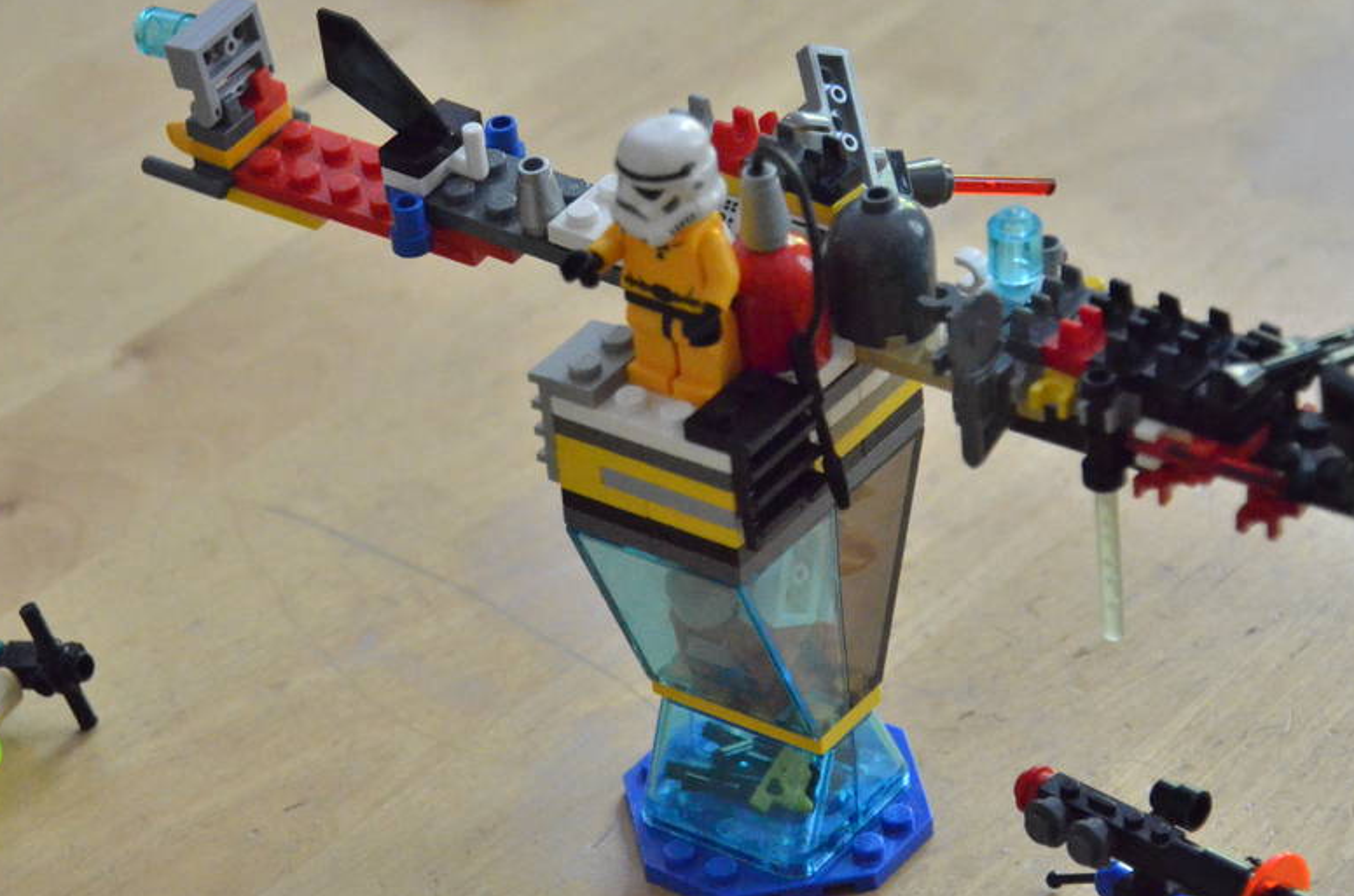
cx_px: 681
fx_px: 5666
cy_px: 487
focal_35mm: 151
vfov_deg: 9.0
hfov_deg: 13.6
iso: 5600
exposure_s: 1/250
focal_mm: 78
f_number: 5.3
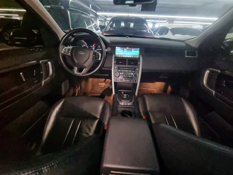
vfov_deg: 89.9
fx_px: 88
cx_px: 116
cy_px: 88
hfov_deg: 106.2
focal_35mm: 13
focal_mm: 2.2
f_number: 2.2
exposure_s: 1/25
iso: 2500
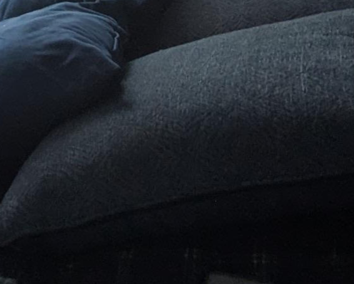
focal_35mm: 106
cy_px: -226
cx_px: -228
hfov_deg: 16.1
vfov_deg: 13.1
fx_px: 1111
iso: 43
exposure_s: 1/27
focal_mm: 6.81
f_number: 1.85
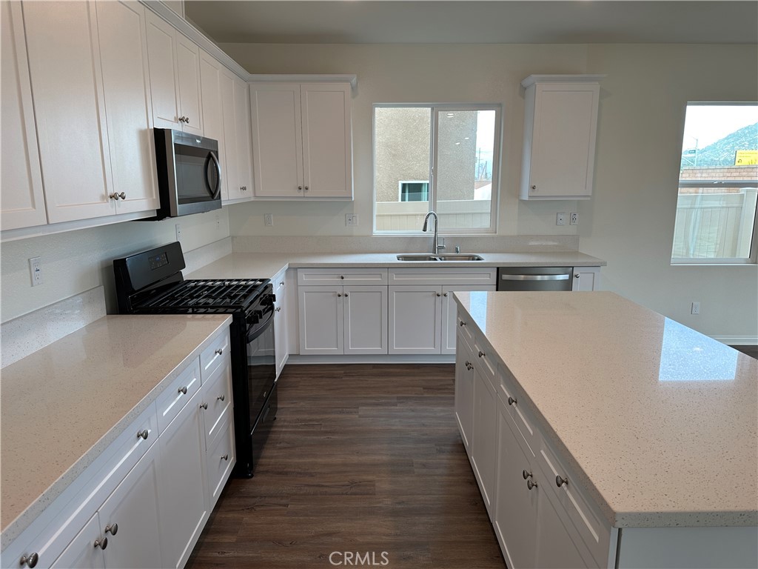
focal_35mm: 24
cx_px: 379
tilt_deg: -10.2
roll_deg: -0.3
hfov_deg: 71.6
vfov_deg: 56.8
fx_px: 526
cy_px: 284
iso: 64
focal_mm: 6.86
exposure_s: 1/120
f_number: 1.78
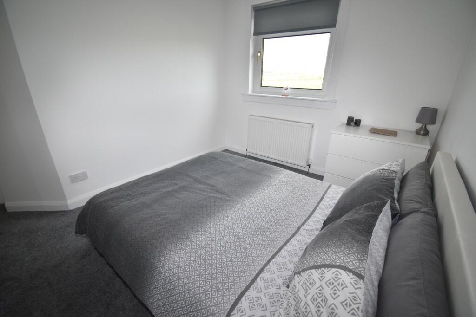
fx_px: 198
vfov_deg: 77.3
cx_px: 238
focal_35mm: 15
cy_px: 158
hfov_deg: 100.4
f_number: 4.5
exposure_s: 1/200
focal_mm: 10
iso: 800
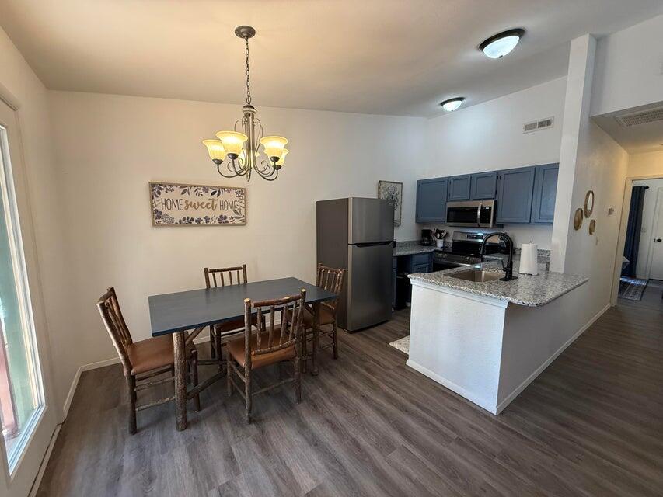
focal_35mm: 14
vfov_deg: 85.7
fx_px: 268
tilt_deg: -5.9
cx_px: 332
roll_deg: -0.3
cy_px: 248
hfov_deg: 102.1
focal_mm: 2.22
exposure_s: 1/120
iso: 250
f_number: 2.2
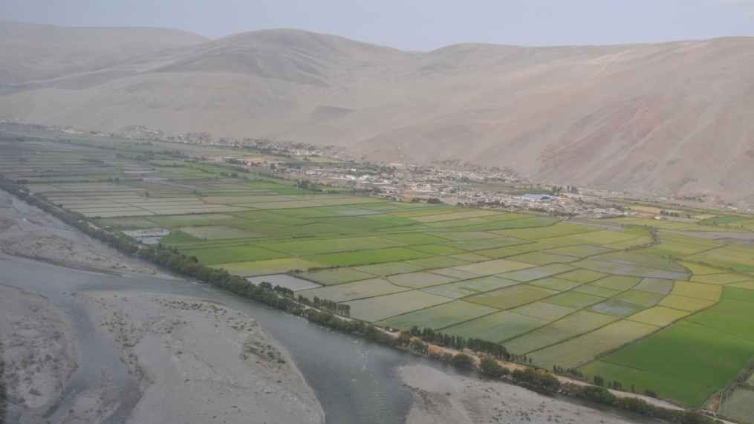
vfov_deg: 31.2
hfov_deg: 52.8
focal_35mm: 38
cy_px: 217
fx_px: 760
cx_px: 374
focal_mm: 24
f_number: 6.7
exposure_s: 1/180
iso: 200
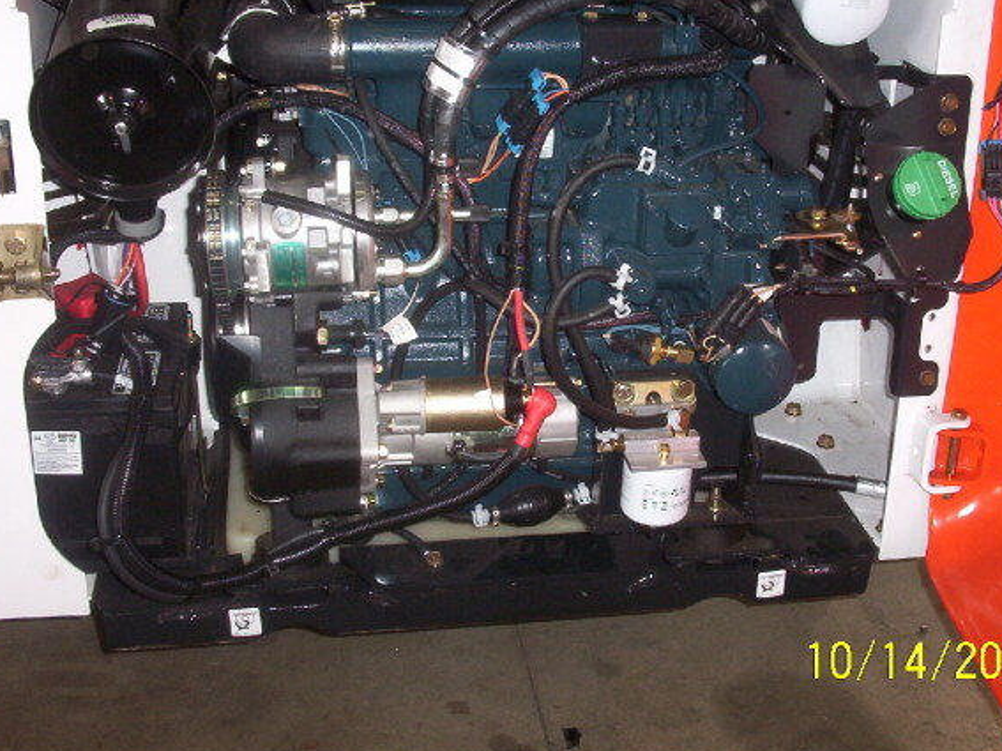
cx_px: 543
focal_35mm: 44
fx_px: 1273
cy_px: 336
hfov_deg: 42.9
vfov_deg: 32.8
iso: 140
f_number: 4.5
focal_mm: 6
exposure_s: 1/30
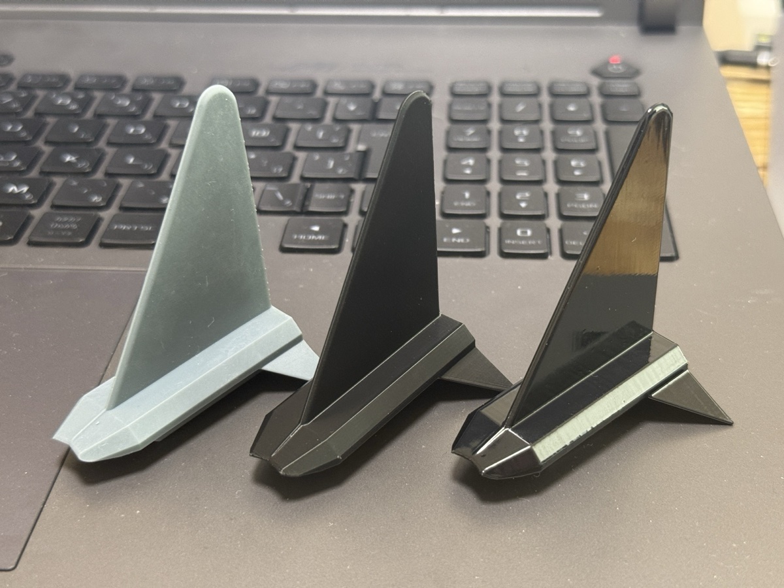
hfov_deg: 39.7
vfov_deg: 30.3
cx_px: 392
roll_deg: +1.9
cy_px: 294
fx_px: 1087
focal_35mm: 48
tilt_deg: -33.7
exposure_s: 1/40
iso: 250
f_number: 1.78
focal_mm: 6.76
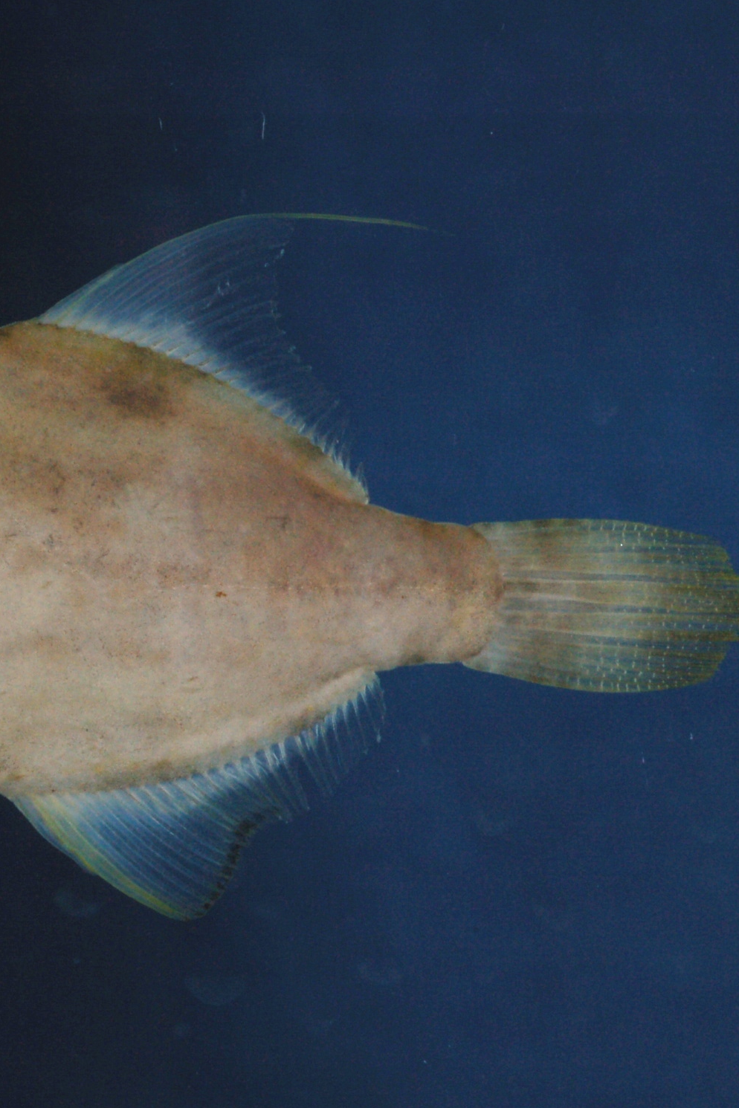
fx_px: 4187
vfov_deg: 15.1
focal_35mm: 136
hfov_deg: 10.0
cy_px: 555
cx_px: 15
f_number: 25
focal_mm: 60
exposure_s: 1/60
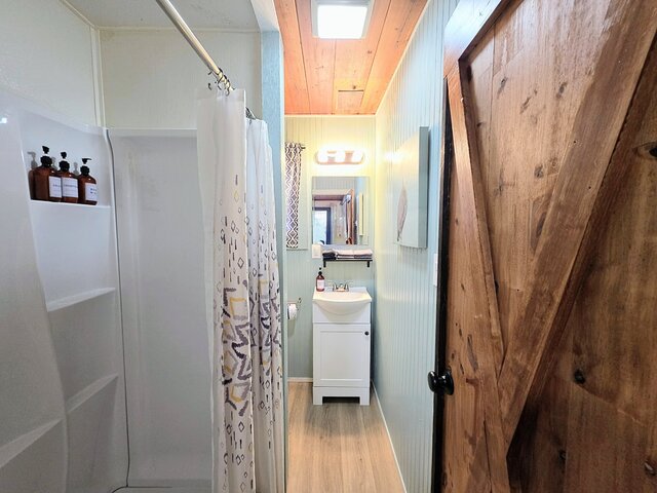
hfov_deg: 106.2
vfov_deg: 89.9
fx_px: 247
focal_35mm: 13
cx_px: 328
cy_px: 246
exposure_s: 1/60
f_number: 1.9
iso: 250
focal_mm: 2.2
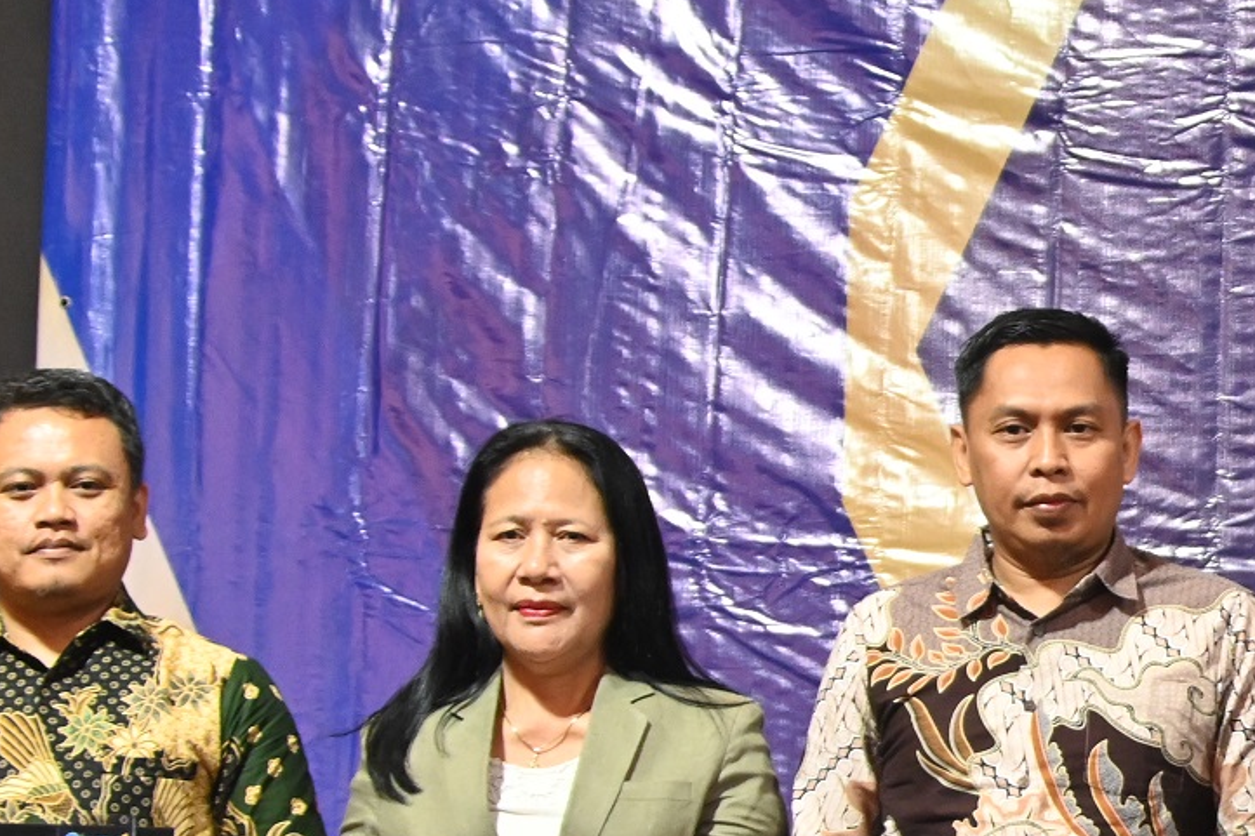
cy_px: 647
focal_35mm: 540
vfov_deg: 2.5
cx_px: 1538
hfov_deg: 3.8
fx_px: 18820
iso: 2000
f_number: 5.3
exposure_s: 1/80
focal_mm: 130
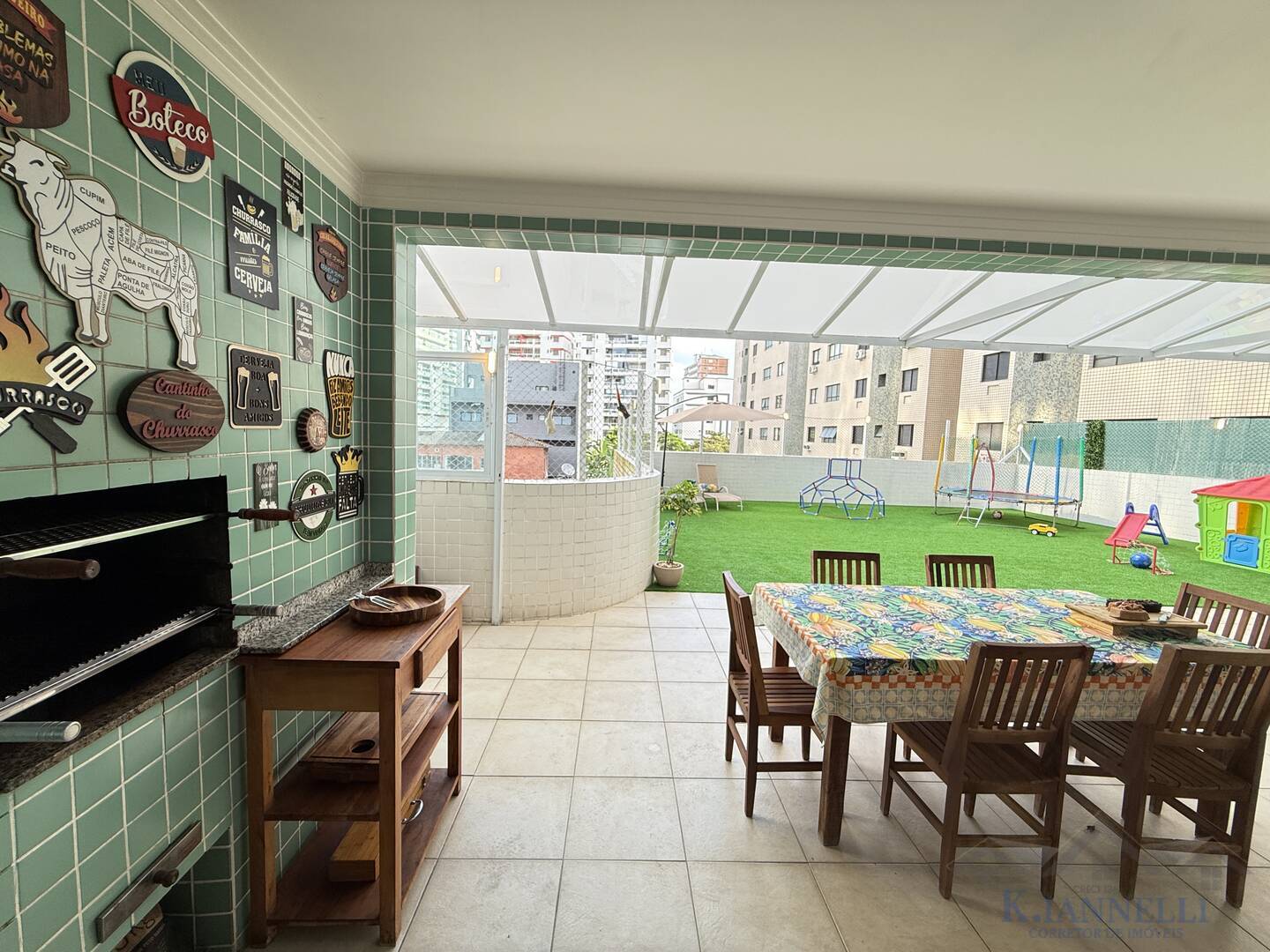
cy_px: 476
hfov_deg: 102.1
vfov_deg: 85.7
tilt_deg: -4.3
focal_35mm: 14
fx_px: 514
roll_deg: -2.0
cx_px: 635
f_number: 2.2
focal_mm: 2.22
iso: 80
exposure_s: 1/120
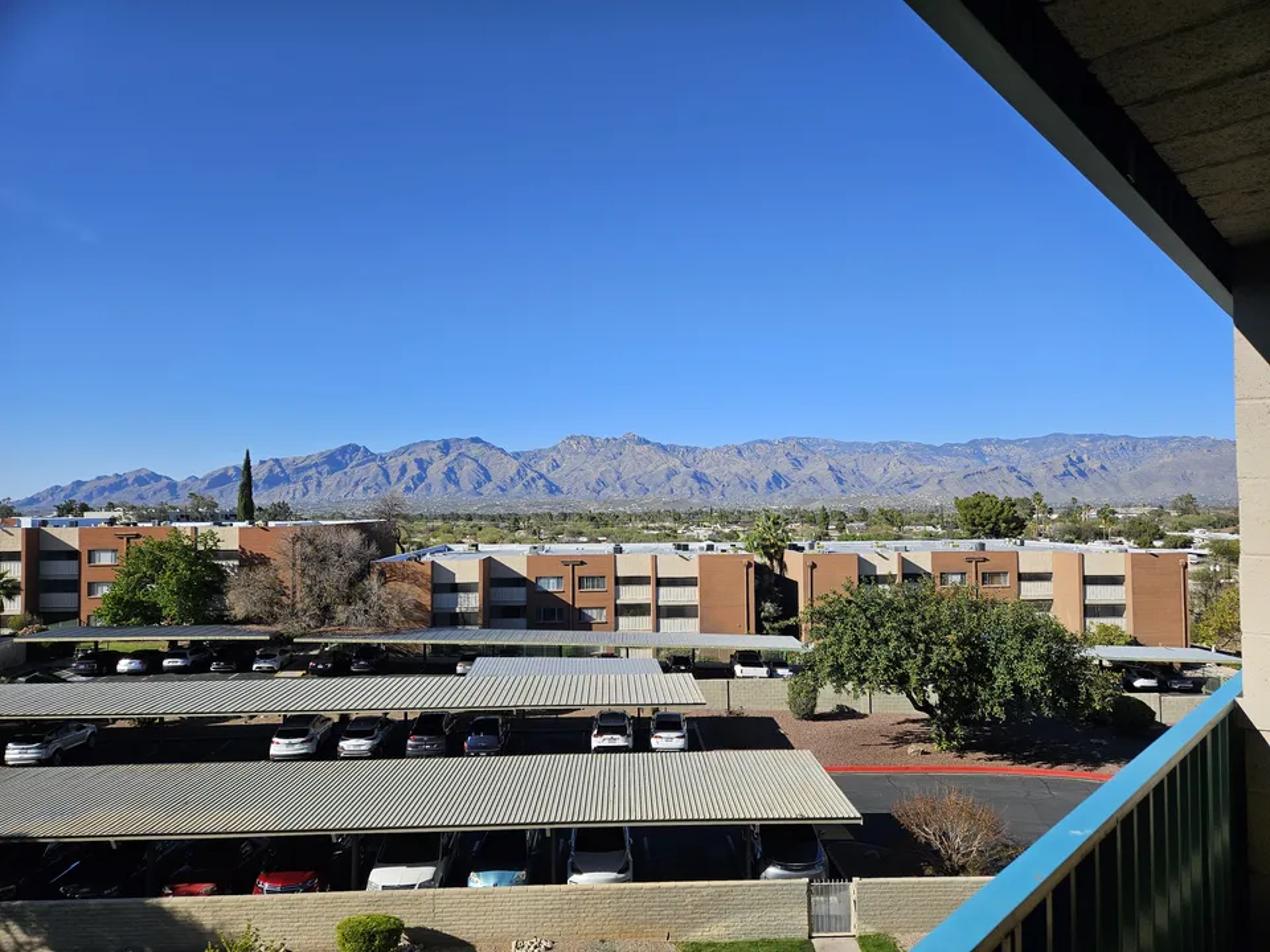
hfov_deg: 73.9
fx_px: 844
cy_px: 476
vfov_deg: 58.9
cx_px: 635
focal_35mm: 23
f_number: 1.8
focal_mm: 5.4
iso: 25
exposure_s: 1/2094
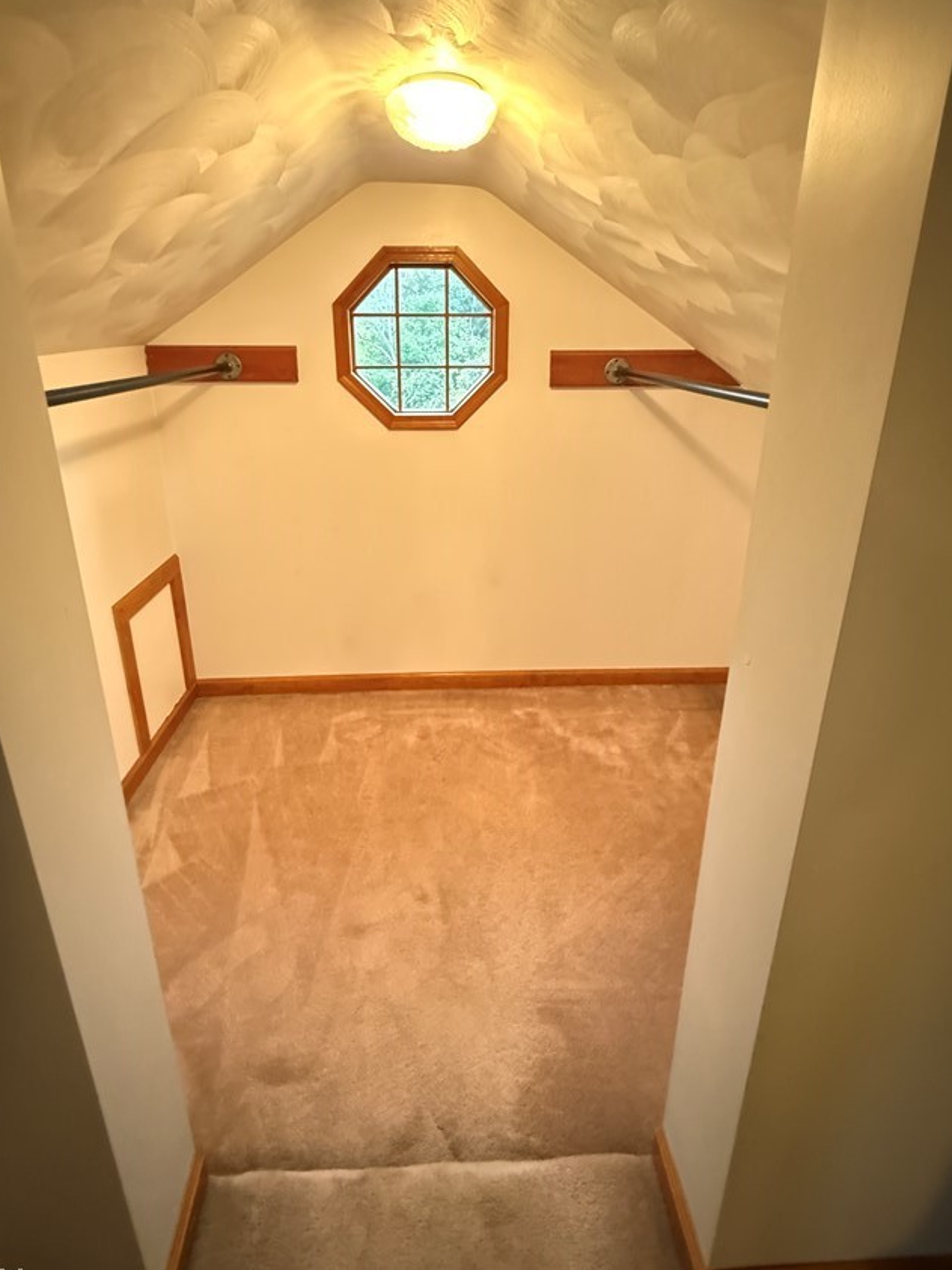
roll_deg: +0.7
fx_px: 624
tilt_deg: -16.6
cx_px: 459
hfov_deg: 74.7
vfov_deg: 90.5
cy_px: 548
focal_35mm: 17
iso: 1600
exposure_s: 1/30
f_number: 2.2
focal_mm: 2.22
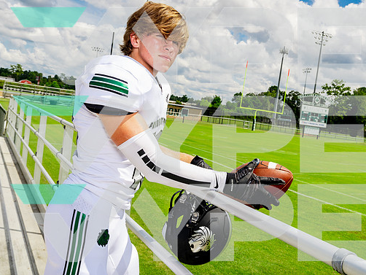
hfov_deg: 46.7
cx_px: 198
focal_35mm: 40
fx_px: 423
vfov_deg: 36.0
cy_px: 135
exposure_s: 1/250
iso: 200
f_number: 11
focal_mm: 36
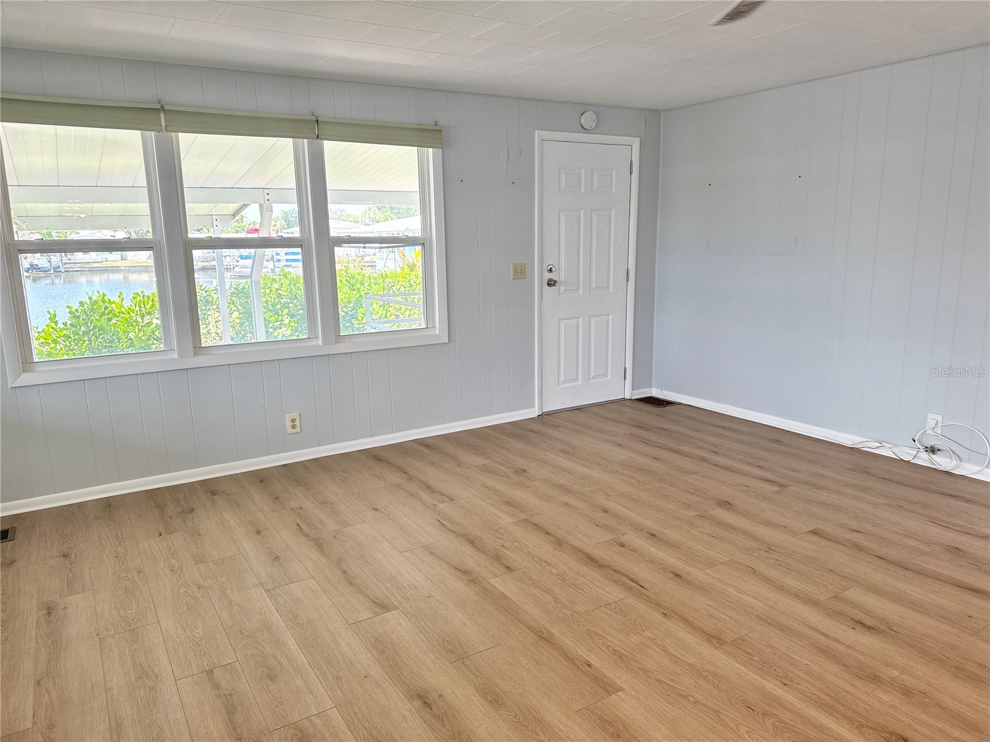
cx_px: 495
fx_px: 686
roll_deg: +0.6
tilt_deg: -11.6
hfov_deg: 71.6
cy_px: 371
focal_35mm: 24
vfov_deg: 56.8
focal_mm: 6.76
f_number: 1.78
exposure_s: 1/234
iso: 160
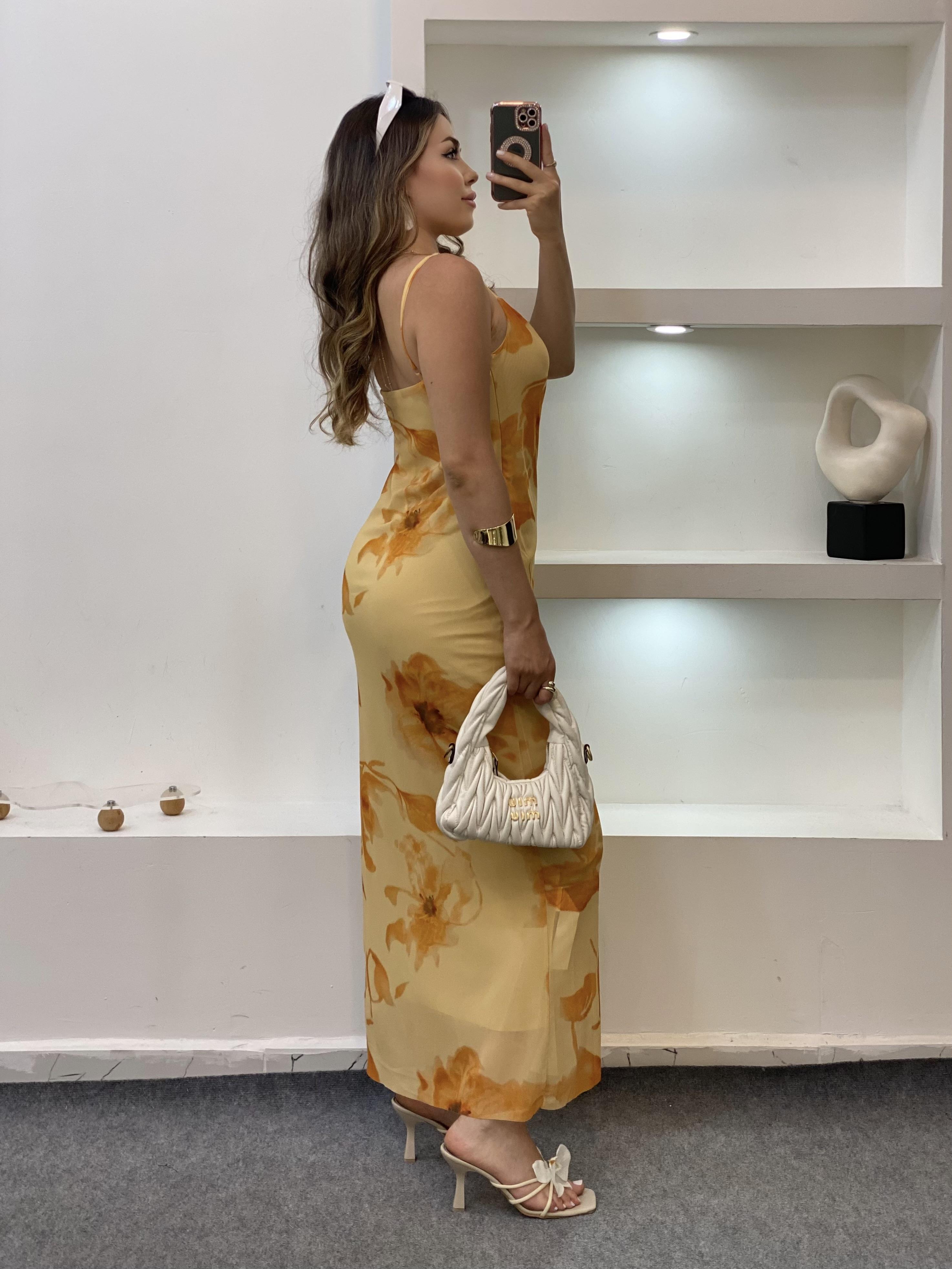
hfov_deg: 28.0
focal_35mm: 52
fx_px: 1907
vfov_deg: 36.8
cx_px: 476
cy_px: 634
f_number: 2
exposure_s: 1/100
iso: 64
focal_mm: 6
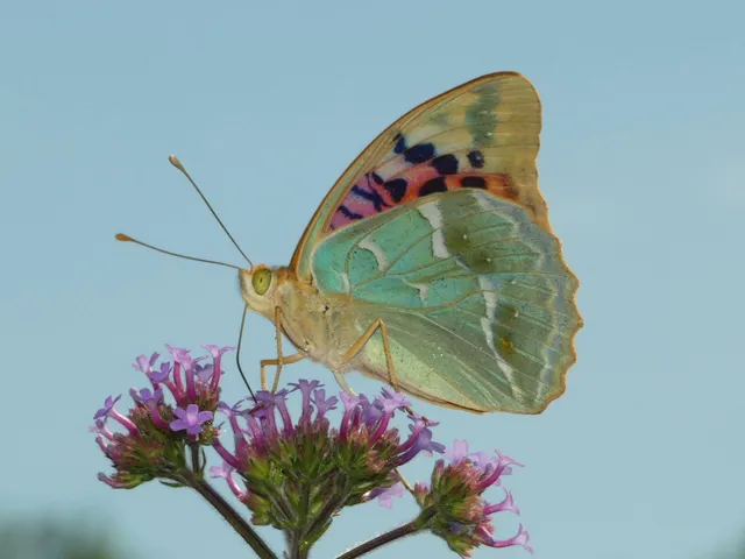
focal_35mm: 177
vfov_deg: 8.4
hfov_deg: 11.2
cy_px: 280
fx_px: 3809
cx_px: 372
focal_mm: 31.7
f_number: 5.5
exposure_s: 1/320
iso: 80
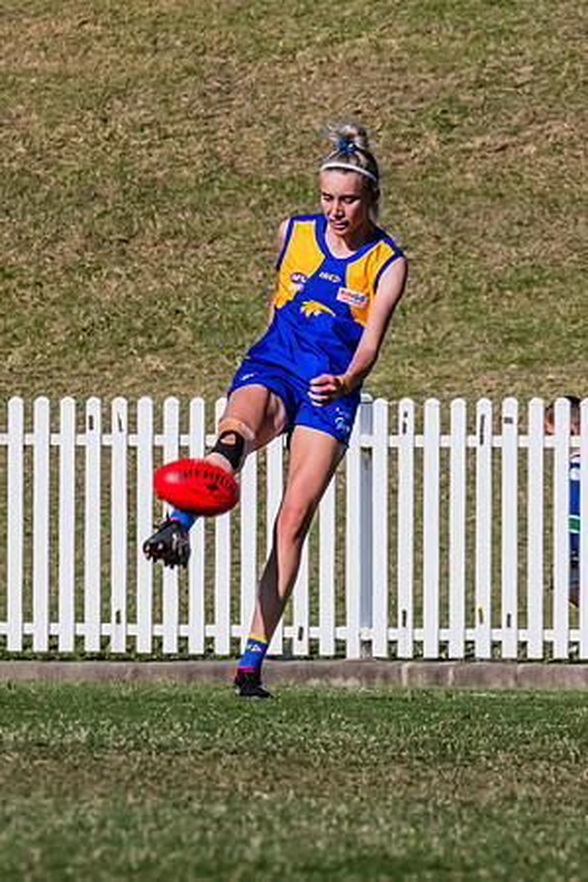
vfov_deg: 1.9
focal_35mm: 1078
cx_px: 379
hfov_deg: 1.3
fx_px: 26399
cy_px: 407
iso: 640
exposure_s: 1/1250
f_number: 16
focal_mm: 420
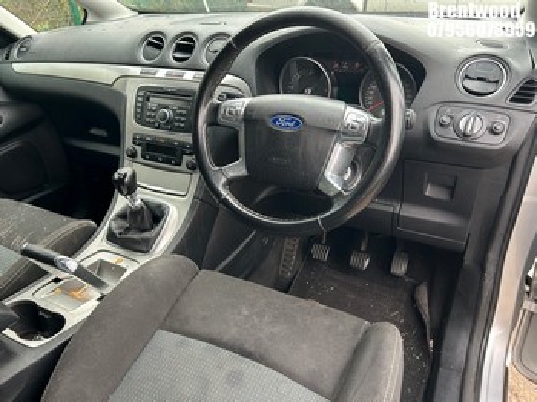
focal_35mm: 26
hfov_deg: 67.3
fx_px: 403
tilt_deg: -26.4
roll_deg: +2.6
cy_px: 201
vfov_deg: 53.0
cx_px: 268
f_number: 1.5
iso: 125
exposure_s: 1/70
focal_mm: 5.7
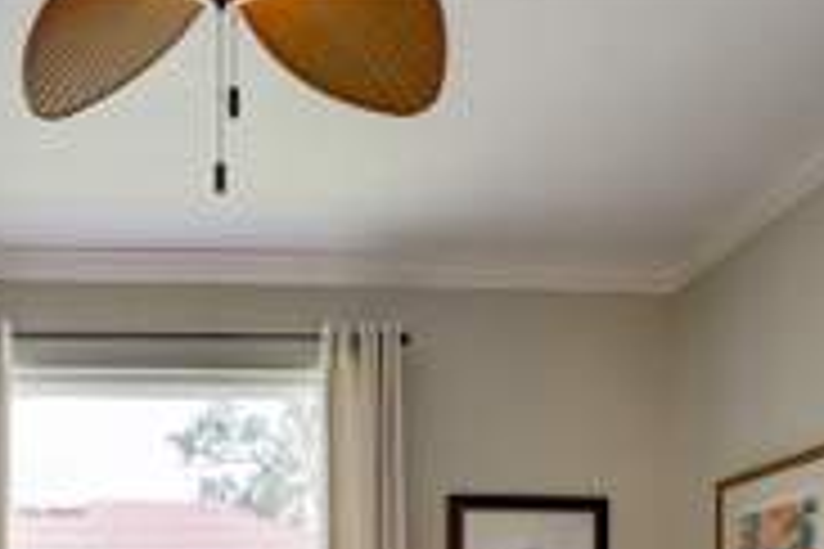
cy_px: 693
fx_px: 961
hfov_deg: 44.5
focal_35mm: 42
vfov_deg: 27.3
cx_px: 185
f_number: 8
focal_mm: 16
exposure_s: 1/10
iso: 400
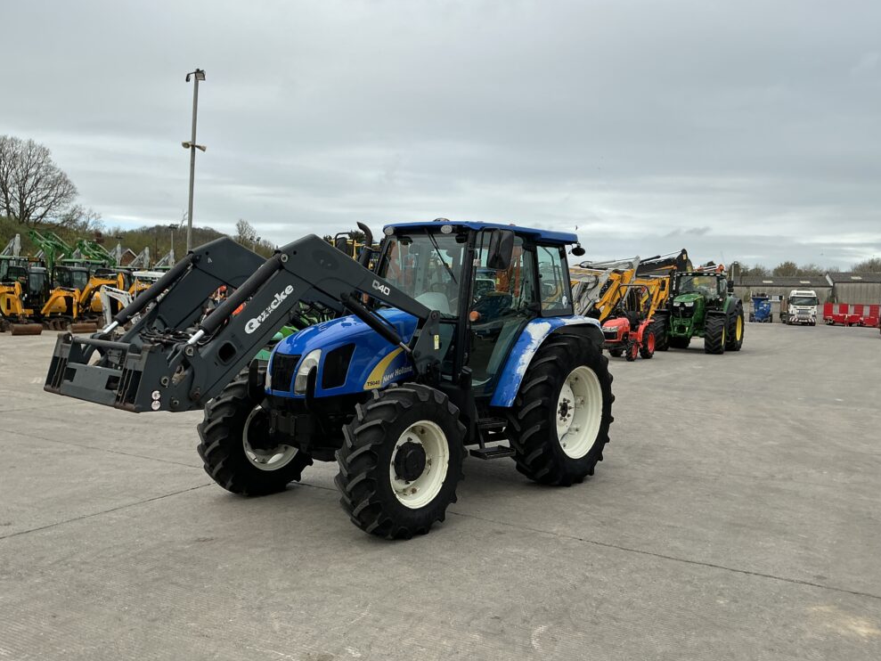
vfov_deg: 48.2
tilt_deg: -1.6
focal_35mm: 29
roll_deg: -1.7
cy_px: 326
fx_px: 738
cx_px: 428
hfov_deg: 61.6
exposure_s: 1/1195
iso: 25
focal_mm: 3
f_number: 1.8
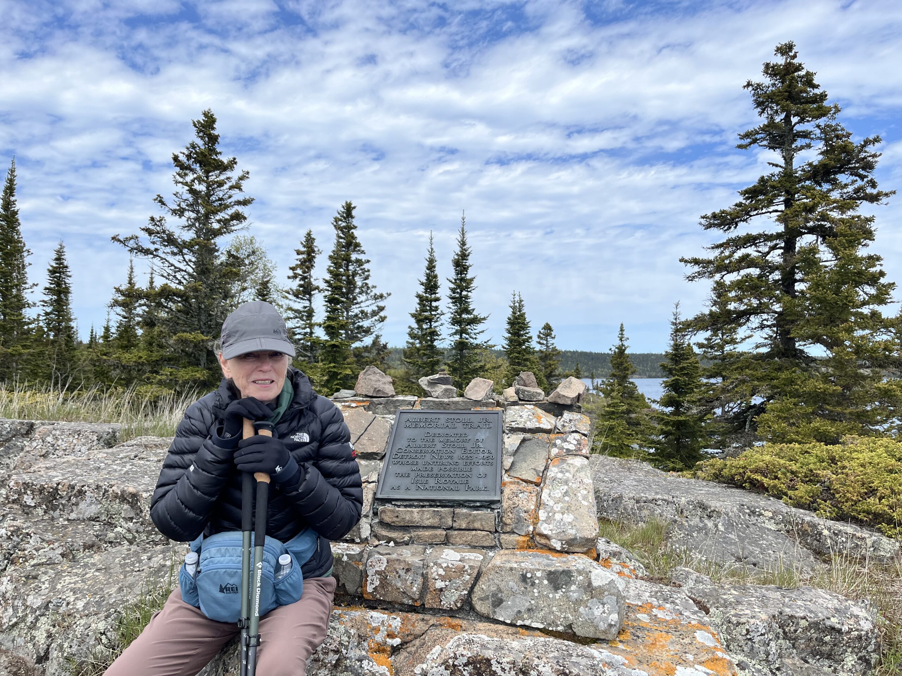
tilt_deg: +2.4
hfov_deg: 67.3
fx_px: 677
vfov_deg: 53.1
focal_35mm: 26
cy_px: 338
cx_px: 451
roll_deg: +0.1
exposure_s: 1/4310
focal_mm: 5.1
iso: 50
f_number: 1.6
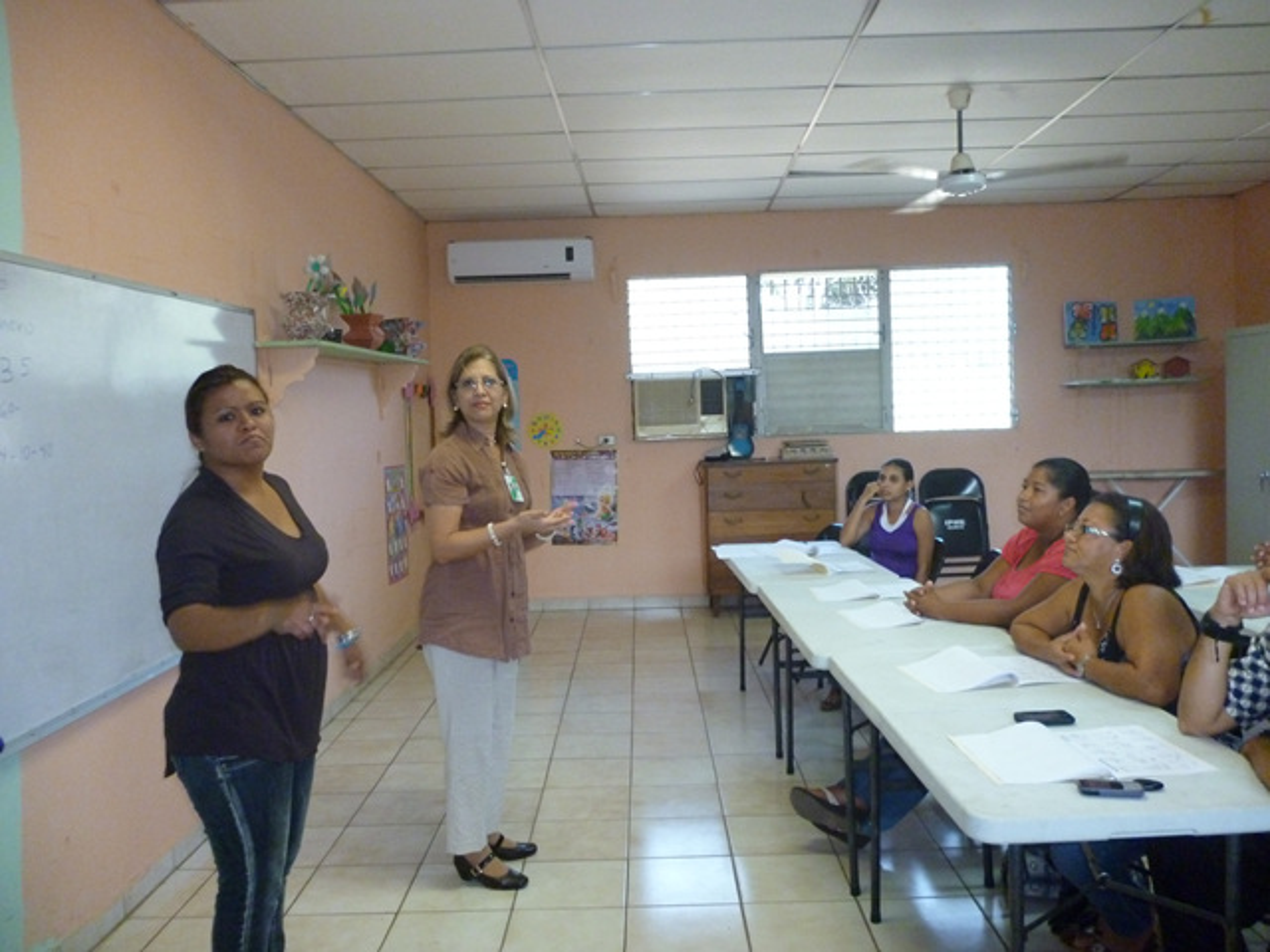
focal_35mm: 28
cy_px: 476
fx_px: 1027
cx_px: 635
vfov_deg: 49.7
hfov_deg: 63.4
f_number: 3.1
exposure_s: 1/60
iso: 400
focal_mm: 5
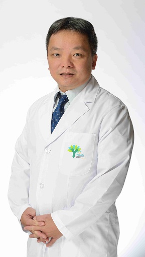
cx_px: 66
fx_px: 683
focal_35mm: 100
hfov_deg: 12.1
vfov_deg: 21.3
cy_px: 129
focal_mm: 95
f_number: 11
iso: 125
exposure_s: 1/125
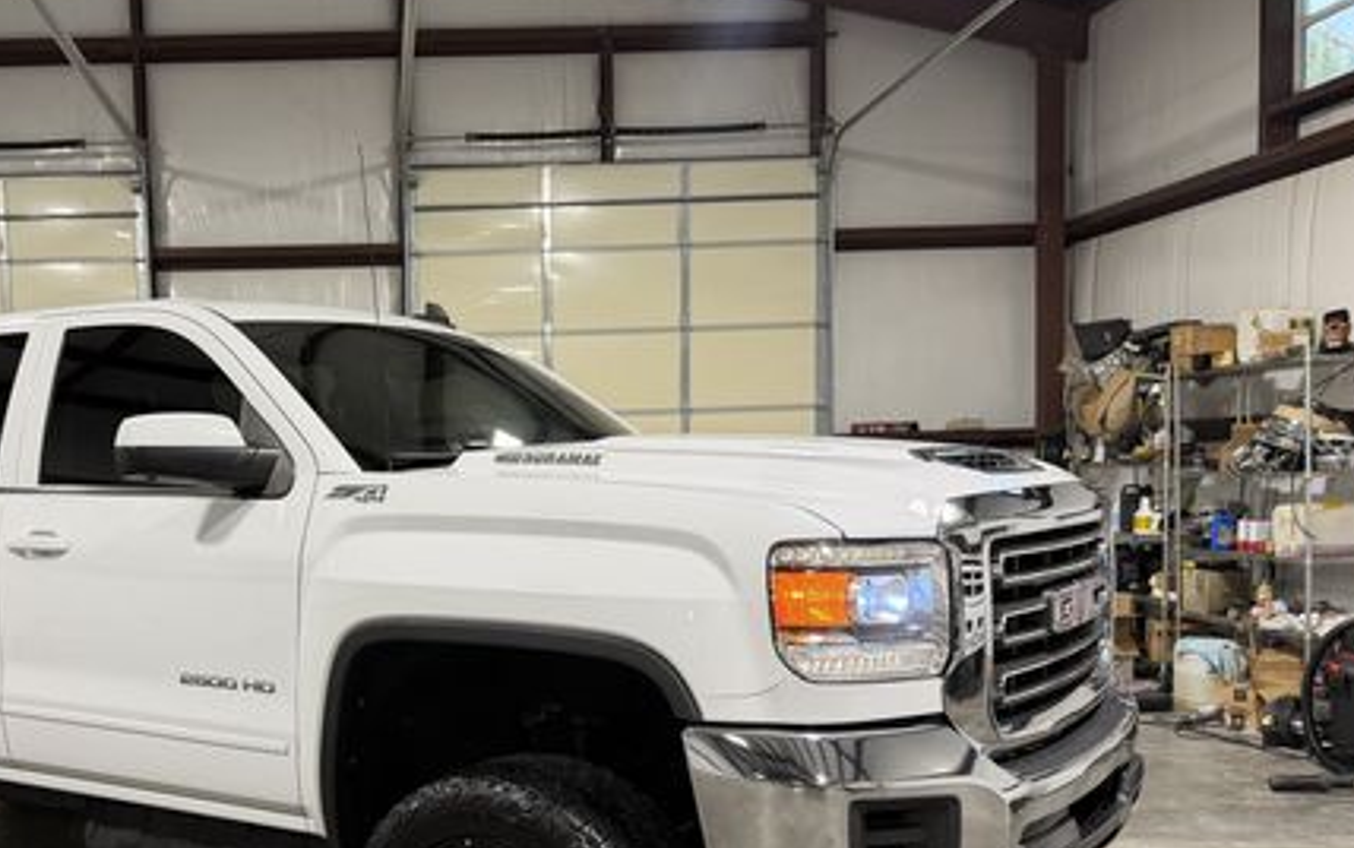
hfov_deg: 50.0
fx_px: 1403
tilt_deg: -5.1
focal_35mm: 38
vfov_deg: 33.4
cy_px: 560
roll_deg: +2.9
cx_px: 389
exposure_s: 1/60
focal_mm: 6.76
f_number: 1.78
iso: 160
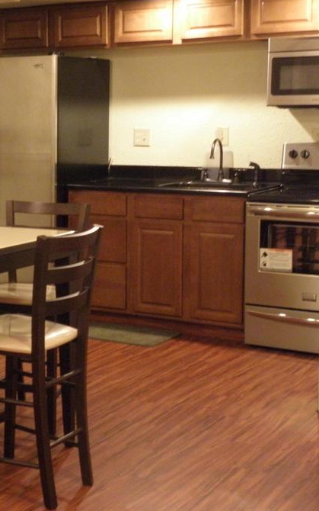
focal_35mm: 68
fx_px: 945
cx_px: -28
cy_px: 239
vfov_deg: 30.2
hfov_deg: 18.5
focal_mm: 7.59
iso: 400
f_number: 3.3
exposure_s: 1/5
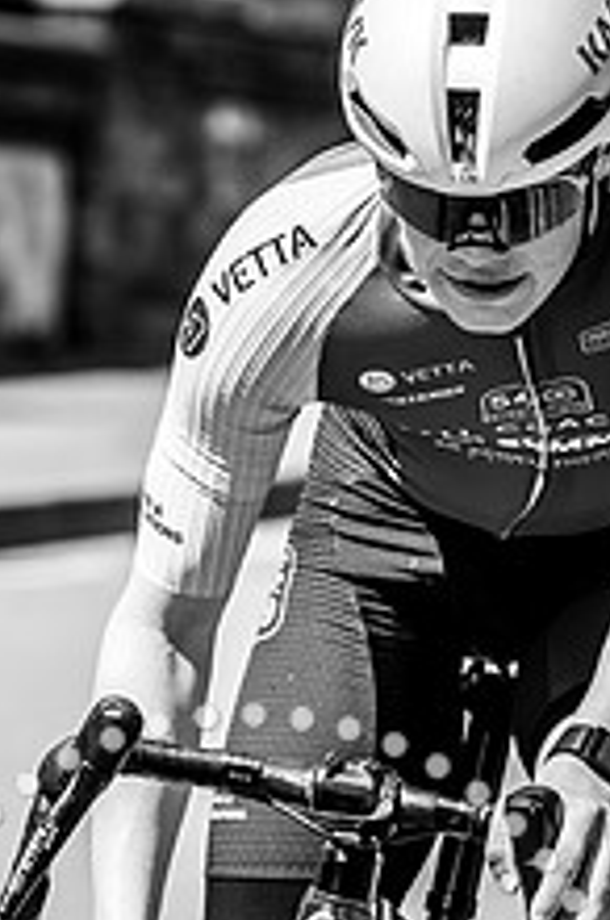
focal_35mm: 772
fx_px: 19682
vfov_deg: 2.7
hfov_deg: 1.8
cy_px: 482
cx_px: 499
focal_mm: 197
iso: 320
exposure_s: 1/1000
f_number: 5.6
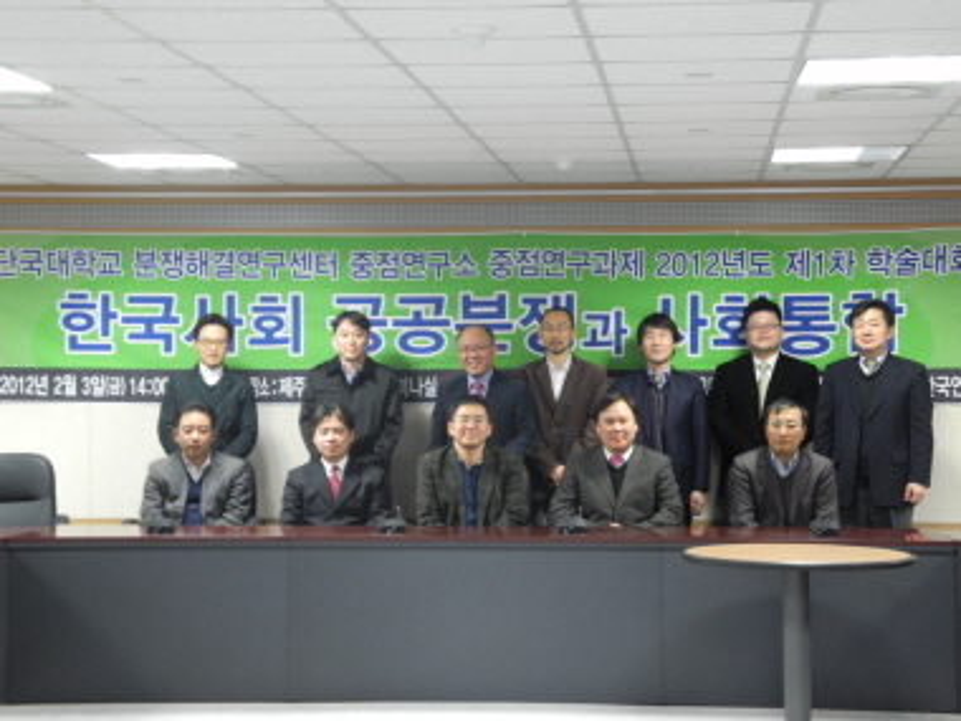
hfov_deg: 23.0
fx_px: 2360
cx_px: 480
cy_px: 360
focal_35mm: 85
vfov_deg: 17.4
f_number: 4
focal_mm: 18.1
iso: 400
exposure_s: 1/13.6
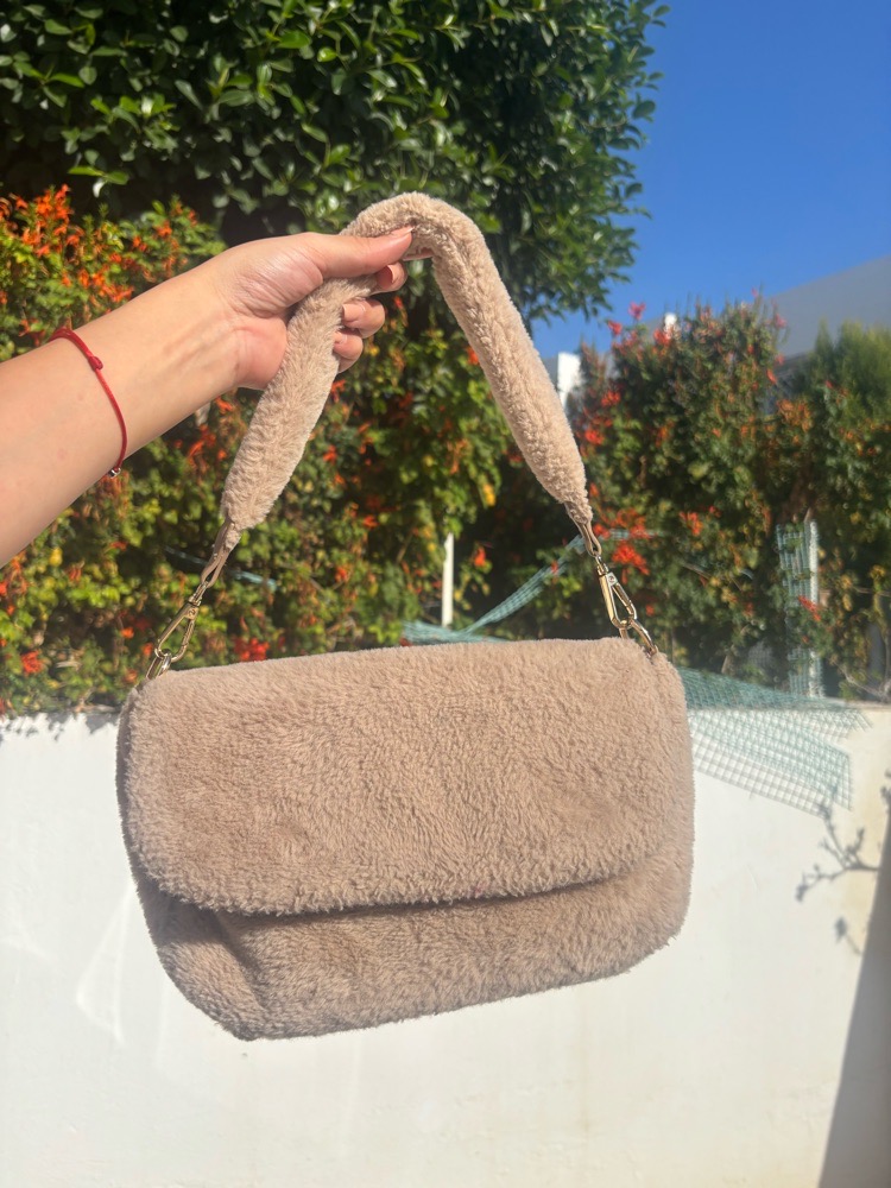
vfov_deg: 67.3
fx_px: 892
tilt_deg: +1.4
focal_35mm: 26
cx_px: 446
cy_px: 594
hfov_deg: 53.1
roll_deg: -1.8
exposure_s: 1/5952
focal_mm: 5.96
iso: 50
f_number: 1.6
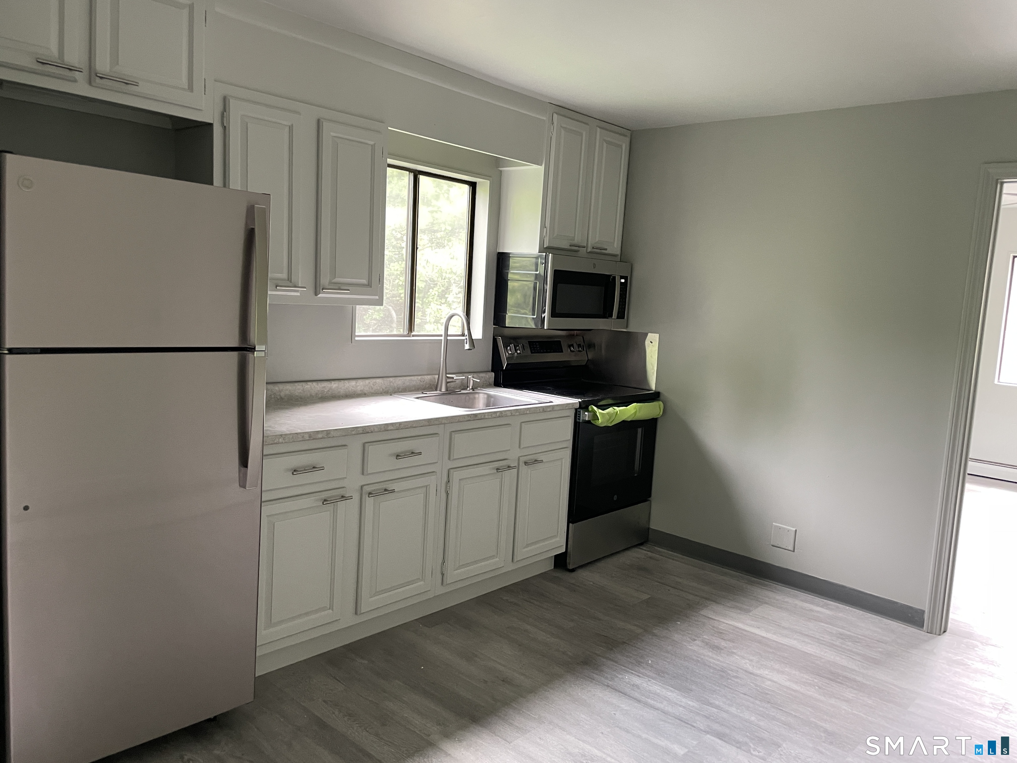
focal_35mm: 26
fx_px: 764
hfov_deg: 67.3
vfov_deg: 53.1
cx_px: 508
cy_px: 382
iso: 200
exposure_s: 1/60
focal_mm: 4.2
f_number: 1.6
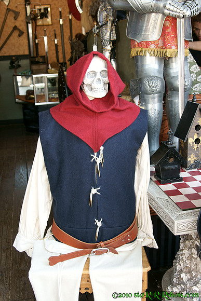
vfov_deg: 46.4
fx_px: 352
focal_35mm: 42
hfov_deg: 31.9
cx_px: 100
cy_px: 150
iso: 100
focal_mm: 28
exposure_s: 1/60
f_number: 3.2
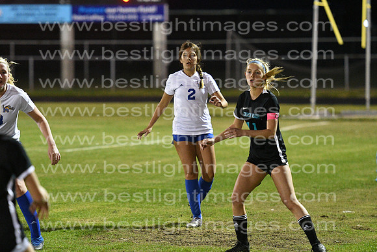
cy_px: 126
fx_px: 2671
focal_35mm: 255
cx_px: 188
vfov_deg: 5.4
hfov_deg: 8.1
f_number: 2.8
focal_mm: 170
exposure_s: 1/800
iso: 8000
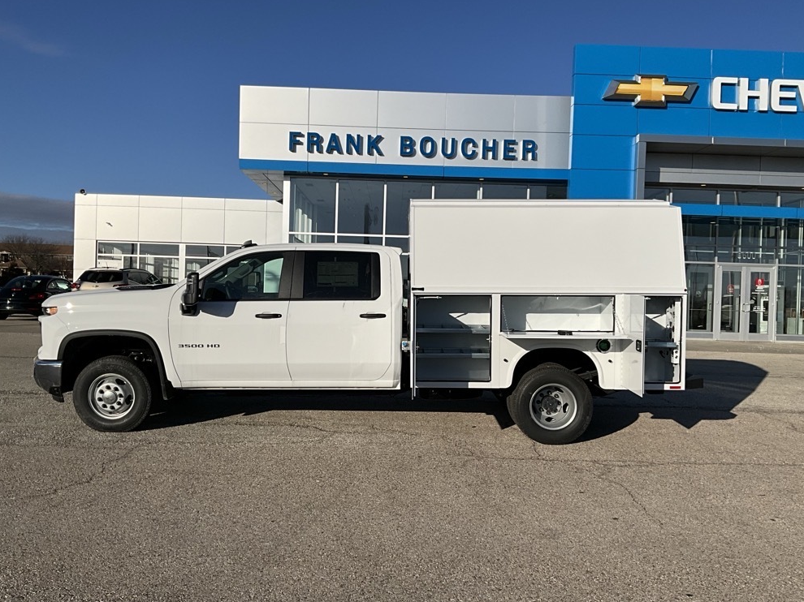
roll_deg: -2.6
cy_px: 308
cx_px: 400
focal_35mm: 30
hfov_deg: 60.0
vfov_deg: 46.8
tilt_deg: -1.6
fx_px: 697
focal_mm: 3
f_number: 1.8
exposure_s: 1/4785
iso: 25
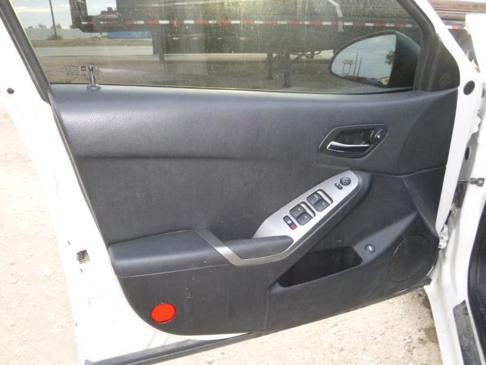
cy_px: 182
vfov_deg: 54.9
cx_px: 243
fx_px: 351
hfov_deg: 69.4
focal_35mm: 25
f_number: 3.9
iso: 400
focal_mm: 4.5
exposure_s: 1/60
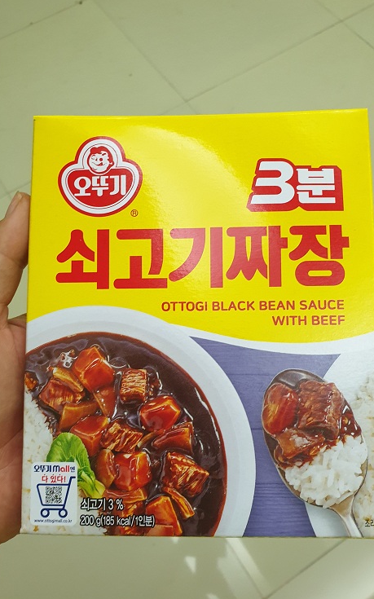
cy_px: 310
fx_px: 490
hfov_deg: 41.8
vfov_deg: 62.9
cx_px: 180
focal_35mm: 30
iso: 320
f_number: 2.4
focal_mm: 4.3
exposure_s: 1/33
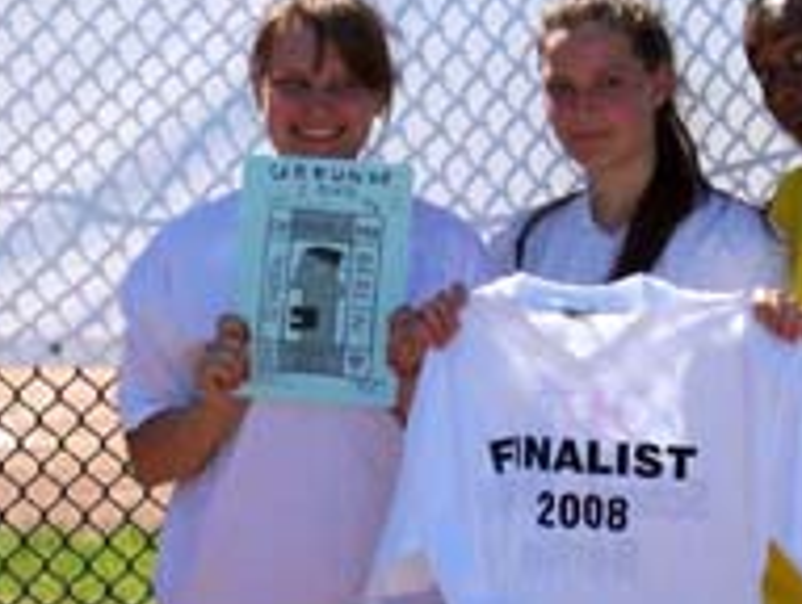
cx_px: 546
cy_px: 159
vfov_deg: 9.7
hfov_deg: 12.9
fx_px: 3551
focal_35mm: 153
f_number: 3.6
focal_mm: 10.8
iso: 140
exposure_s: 1/1239
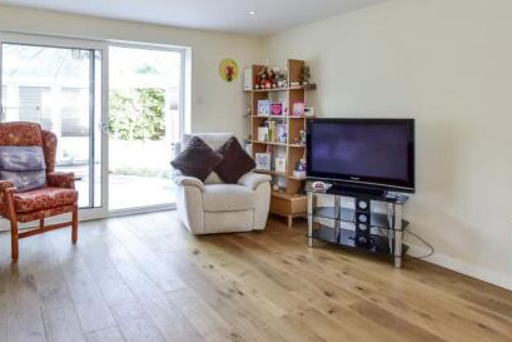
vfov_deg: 52.1
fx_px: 341
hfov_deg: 72.6
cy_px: 113
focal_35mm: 24
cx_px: 195
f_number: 8
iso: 640
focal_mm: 10
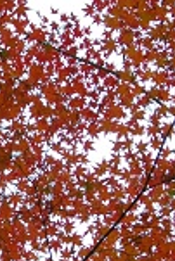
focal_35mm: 206
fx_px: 1499
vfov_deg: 9.9
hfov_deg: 6.7
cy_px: 214
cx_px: -3
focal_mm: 13.7
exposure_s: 1/100
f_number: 4.6
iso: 400
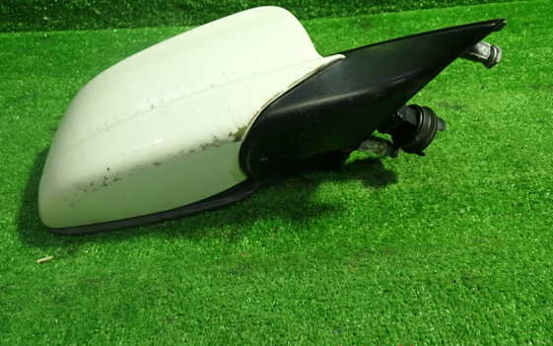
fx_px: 513
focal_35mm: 34
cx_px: 264
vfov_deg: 37.2
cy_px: 147
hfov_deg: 56.7
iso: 250
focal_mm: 5.4
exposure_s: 1/30
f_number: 2.3
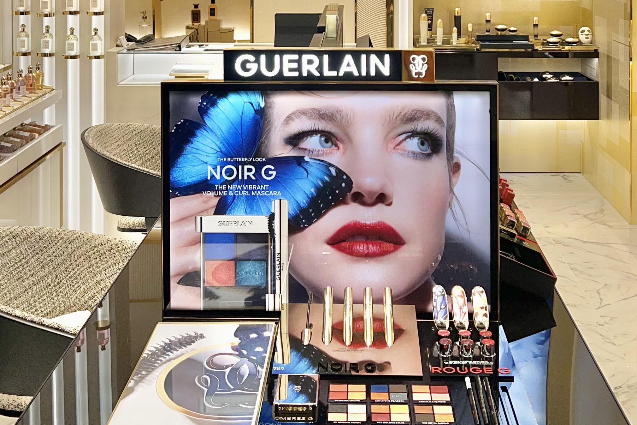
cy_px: -43
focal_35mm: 54
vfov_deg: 23.5
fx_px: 955
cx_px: 340
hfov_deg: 36.9
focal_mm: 5.7
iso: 50
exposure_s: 1/346
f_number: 1.5
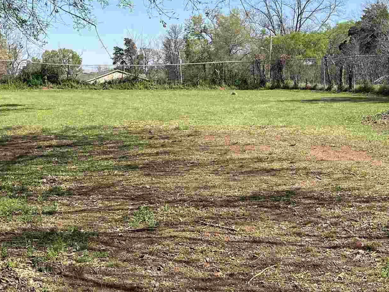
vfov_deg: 22.5
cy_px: 105
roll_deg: +1.5
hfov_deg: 29.7
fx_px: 731
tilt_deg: -2.0
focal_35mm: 65
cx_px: 240
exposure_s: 1/2410
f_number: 1.6
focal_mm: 5.1
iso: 50
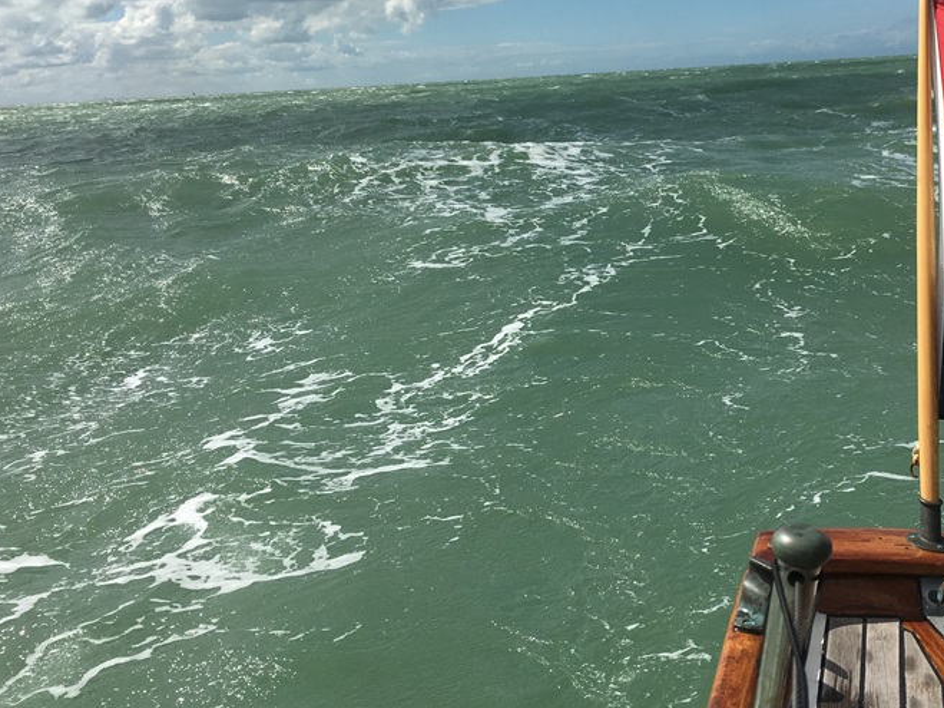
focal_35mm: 44
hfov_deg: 42.1
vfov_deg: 32.7
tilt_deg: -10.4
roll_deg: +5.6
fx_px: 1200
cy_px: 261
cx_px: 660
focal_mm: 4.15
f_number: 2.2
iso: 25
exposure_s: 1/3497
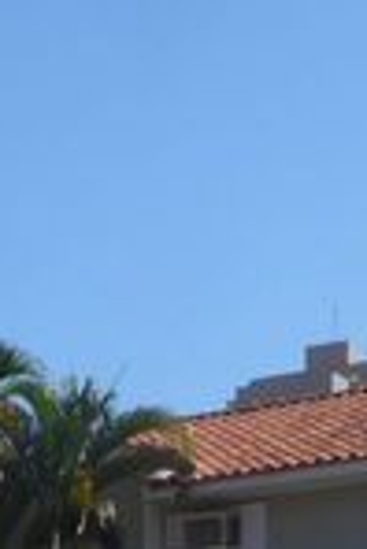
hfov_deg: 8.2
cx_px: -456
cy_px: 964
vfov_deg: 12.1
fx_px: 2395
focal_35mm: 157
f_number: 7.1
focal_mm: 5
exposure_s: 1/200
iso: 80
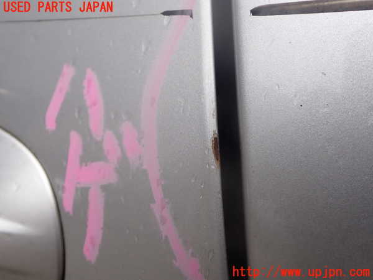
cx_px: 186
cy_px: 140
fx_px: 323
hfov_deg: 60.0
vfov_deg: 46.8
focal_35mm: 30
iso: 100
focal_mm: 5.4
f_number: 3.2
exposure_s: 1/125
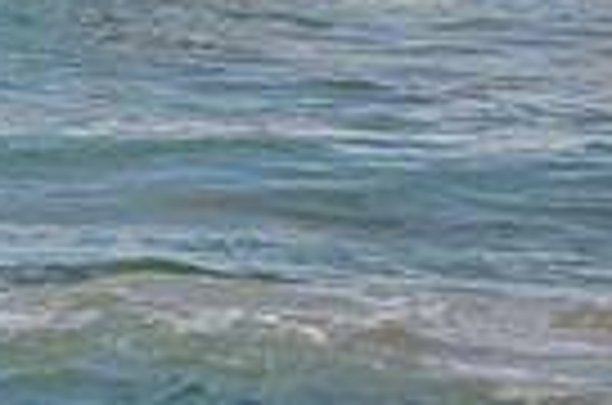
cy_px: -375
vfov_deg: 0.6
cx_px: -185
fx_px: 39857
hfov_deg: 0.9
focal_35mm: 2350
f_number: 5.6
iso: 280
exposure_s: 1/2000
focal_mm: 400
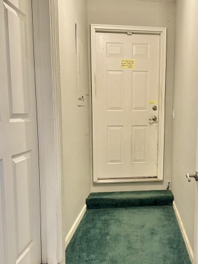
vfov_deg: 47.6
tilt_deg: -8.1
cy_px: 157
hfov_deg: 36.7
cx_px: 120
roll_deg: +0.3
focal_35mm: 39
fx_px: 297
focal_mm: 6.86
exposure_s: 1/40
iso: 800
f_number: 1.78
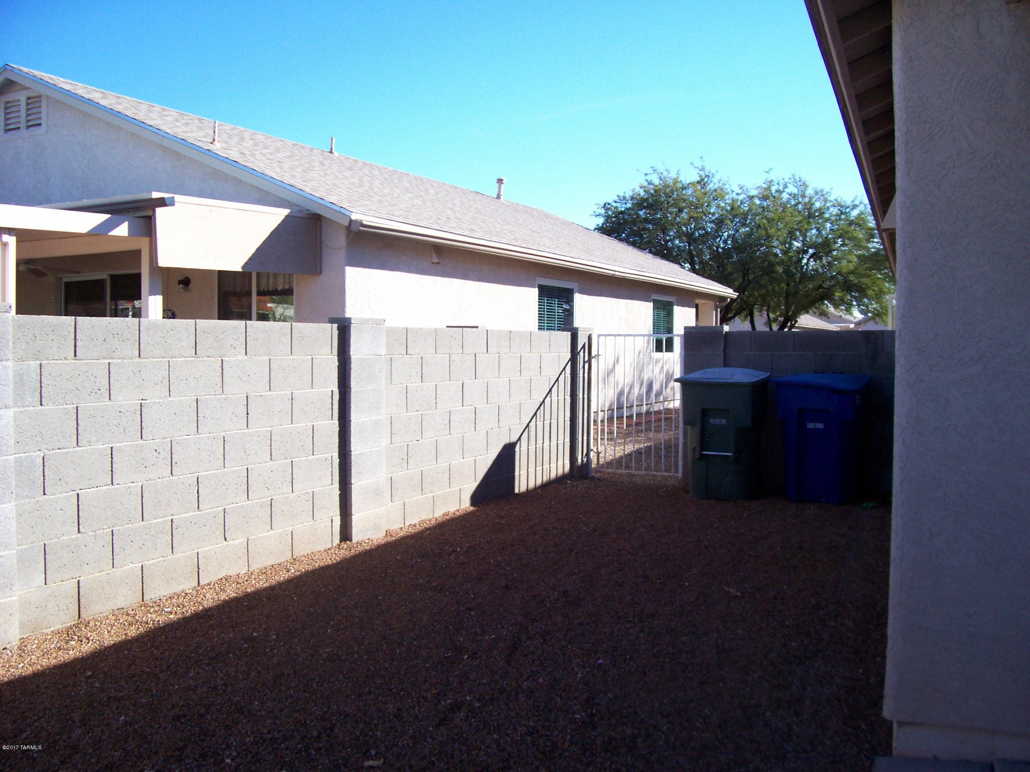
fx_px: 1012
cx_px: 515
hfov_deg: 54.0
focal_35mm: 34
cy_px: 386
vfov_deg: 41.8
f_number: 2.7
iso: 80
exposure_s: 1/601
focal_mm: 5.6
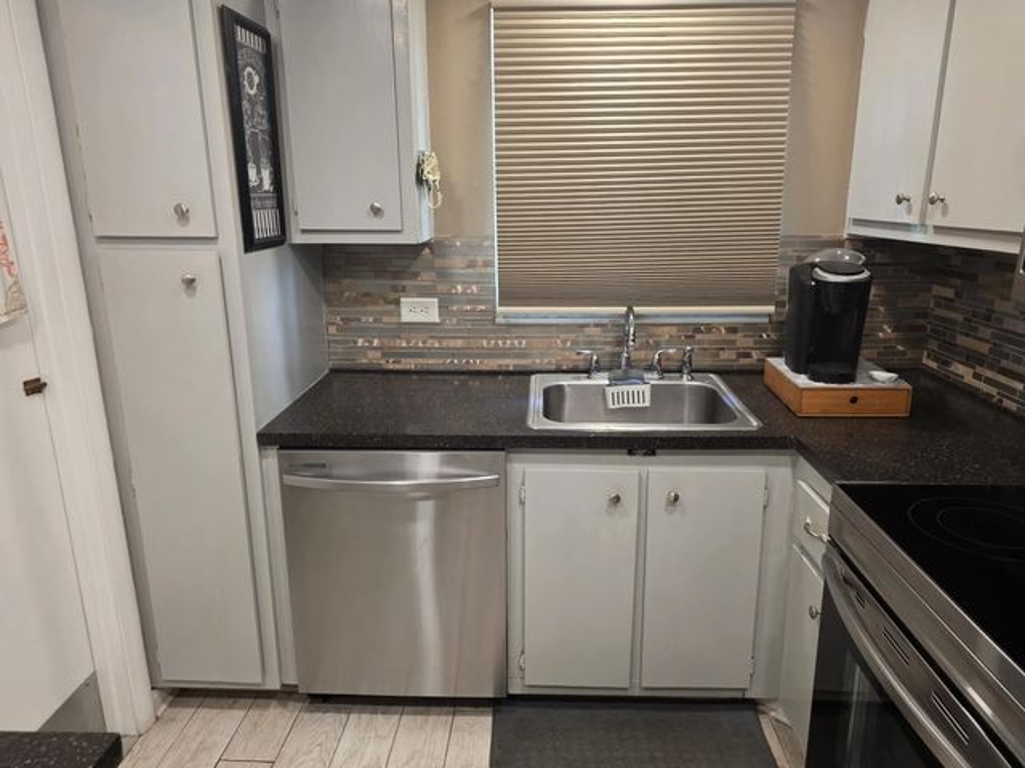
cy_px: 384
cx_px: 512
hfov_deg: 73.9
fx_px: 681
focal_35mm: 23
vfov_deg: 58.9
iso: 400
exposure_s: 1/120
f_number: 1.7
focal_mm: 6.25
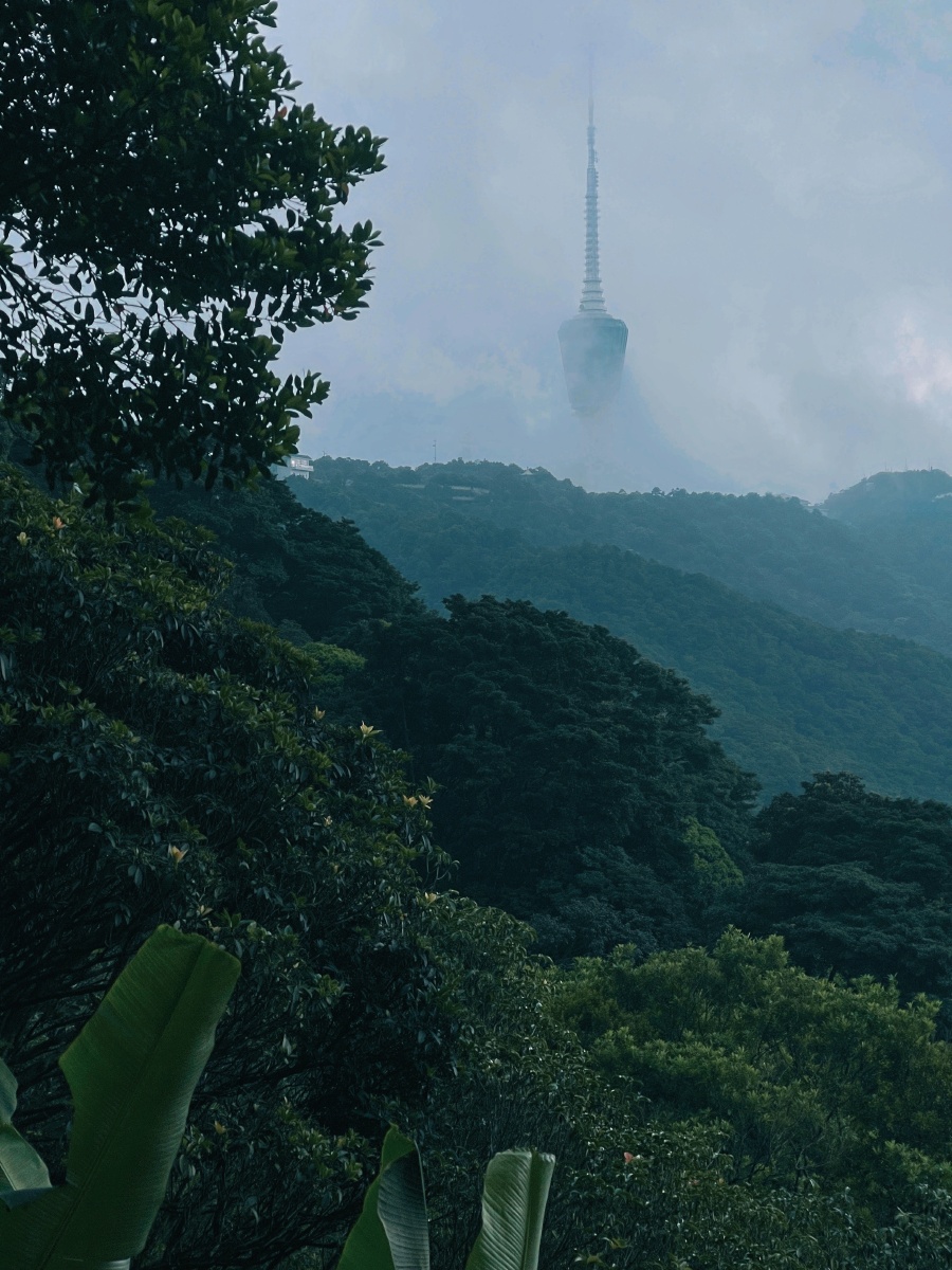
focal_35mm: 64
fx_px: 2347
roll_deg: +0.9
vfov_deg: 30.3
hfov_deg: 22.9
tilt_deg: +0.7
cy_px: 635
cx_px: 476
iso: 20
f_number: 2.2
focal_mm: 7.5
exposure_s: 1/763
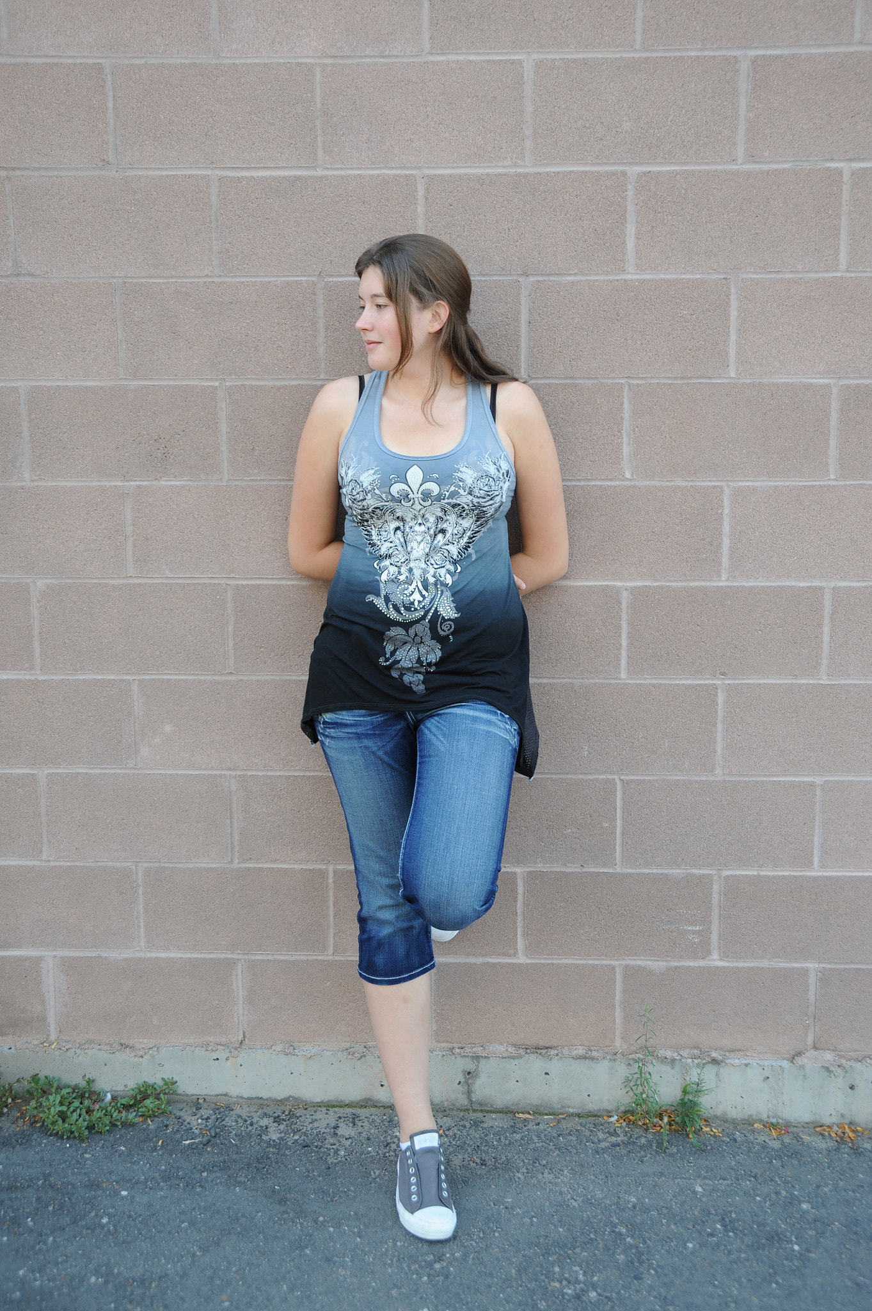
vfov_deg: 54.5
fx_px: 1273
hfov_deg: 37.8
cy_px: 656
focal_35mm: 35
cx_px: 436
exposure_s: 1/160
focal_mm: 35
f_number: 6.3
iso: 250
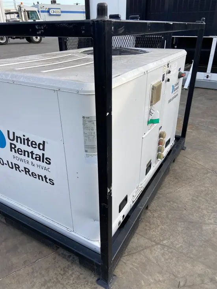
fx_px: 217
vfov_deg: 67.3
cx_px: 108
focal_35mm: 26
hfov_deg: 53.1
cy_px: 144
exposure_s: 1/827
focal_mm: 4.25
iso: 32
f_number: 1.8
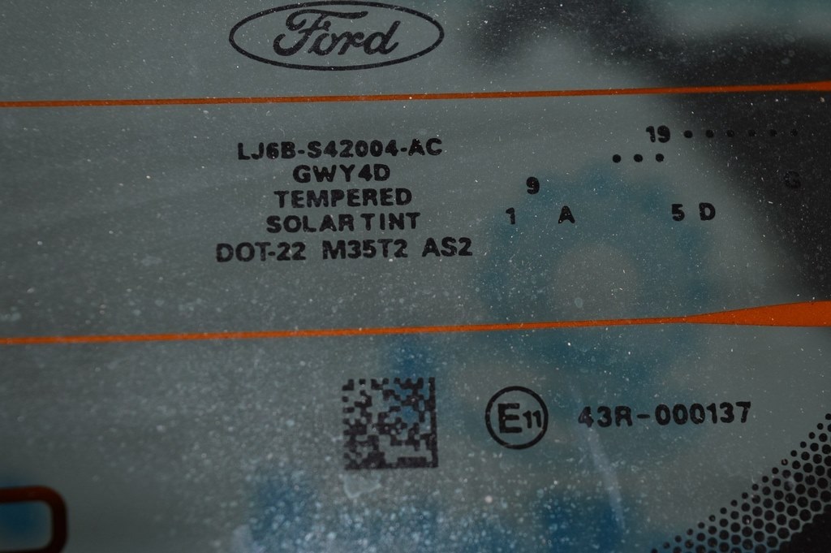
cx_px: 416
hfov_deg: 27.0
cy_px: 276
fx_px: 1730
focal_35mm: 75
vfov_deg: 18.2
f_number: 8
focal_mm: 50
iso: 100
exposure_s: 1/60
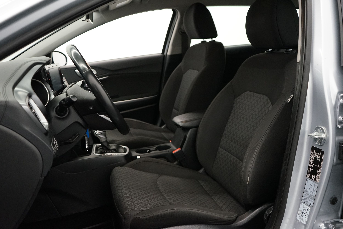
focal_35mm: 30
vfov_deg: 43.6
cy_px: 114
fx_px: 286
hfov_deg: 61.9
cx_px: 172
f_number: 3.5
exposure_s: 1/160
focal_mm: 30
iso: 4000
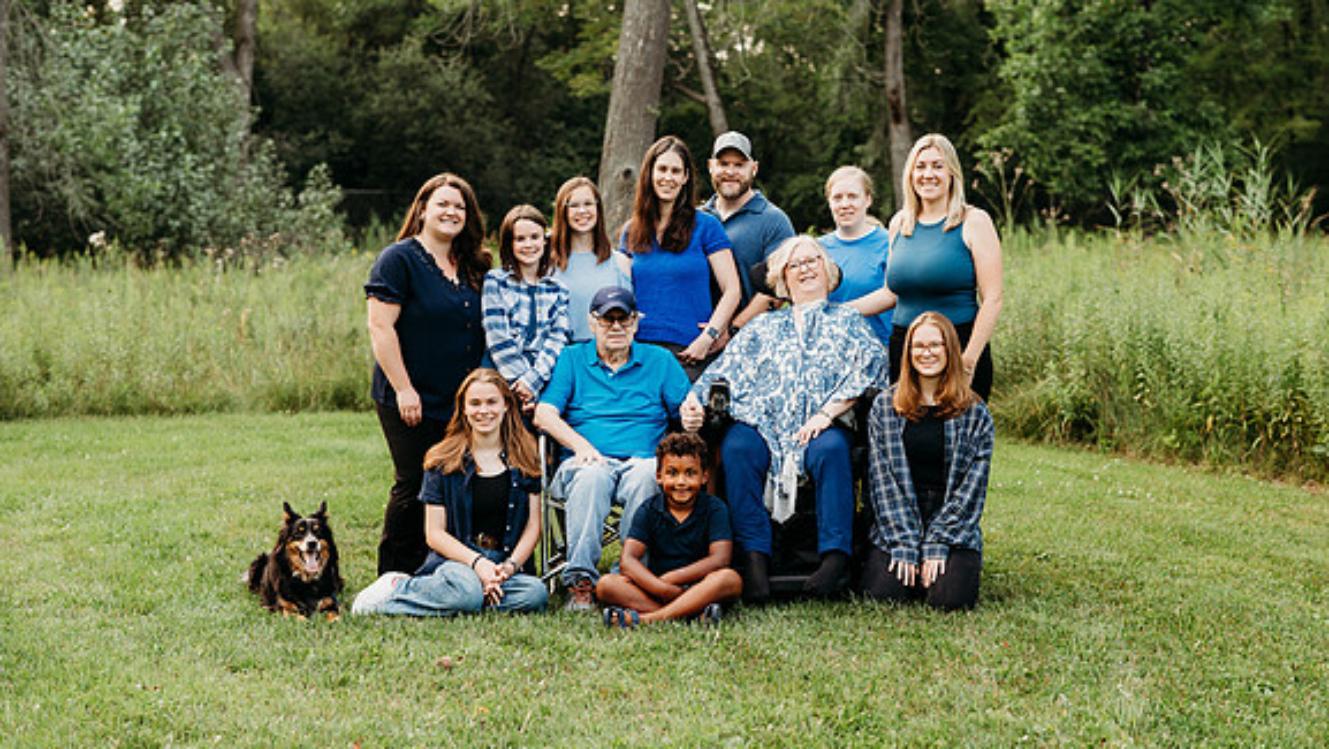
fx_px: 2150
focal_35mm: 61
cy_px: 348
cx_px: 663
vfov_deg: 19.7
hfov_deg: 34.3
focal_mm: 58
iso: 400
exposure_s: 1/320
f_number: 2.8
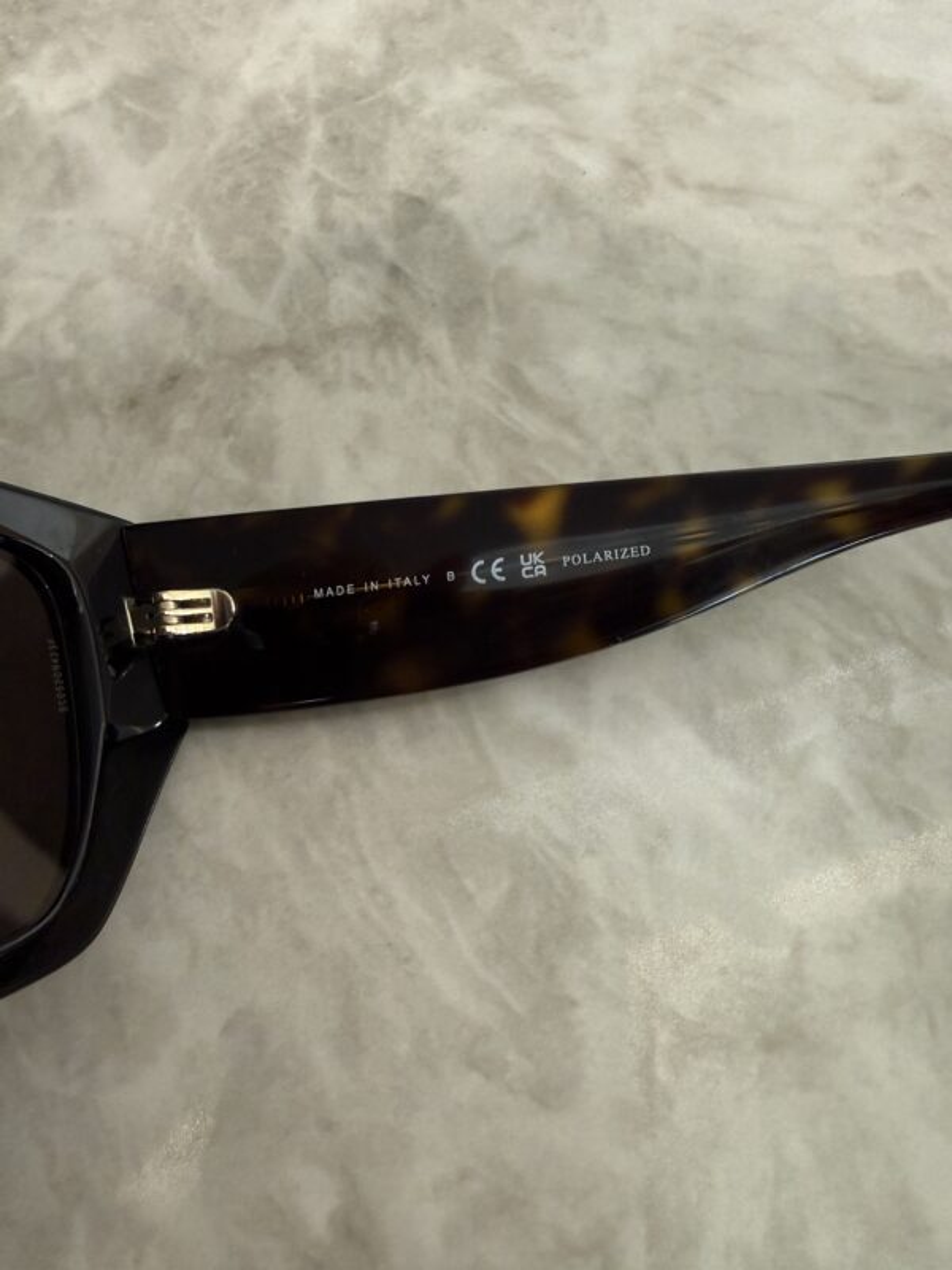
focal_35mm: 24
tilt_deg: -72.6
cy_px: 635
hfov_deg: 56.8
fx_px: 880
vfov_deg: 71.6
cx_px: 476
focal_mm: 2.22
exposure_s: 1/60
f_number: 2.2
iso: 250
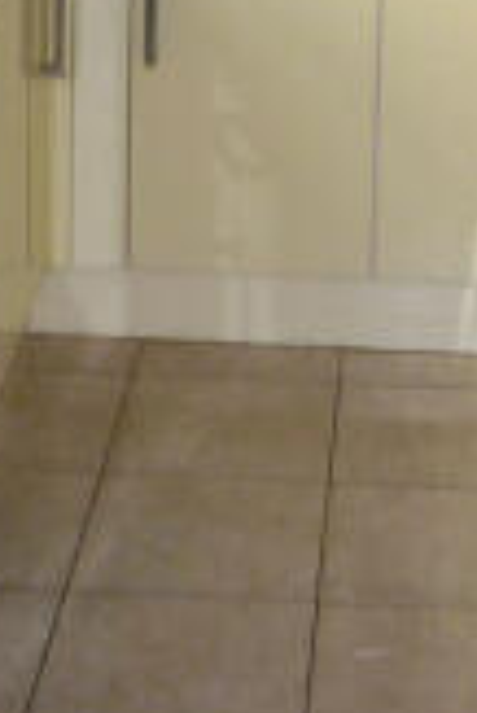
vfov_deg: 17.7
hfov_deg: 12.7
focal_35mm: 108
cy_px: -225
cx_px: 370
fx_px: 2142
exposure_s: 1/30
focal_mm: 5.2
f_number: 3.3
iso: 100
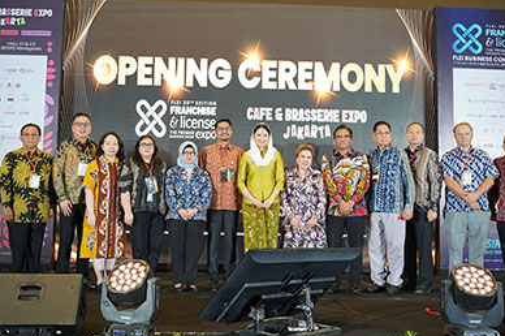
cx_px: 232
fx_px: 561
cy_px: 152
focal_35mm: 40
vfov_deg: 33.3
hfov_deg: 48.4
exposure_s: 1/125
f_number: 2.8
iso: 800
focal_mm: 31
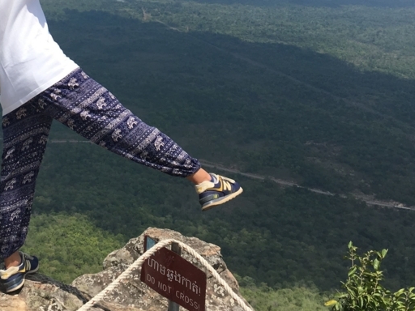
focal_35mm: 58
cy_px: 11
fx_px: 695
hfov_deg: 32.7
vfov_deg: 24.3
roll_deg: -2.4
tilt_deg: -8.6
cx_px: 113
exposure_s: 1/2079
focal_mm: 4.15
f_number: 2.2
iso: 25
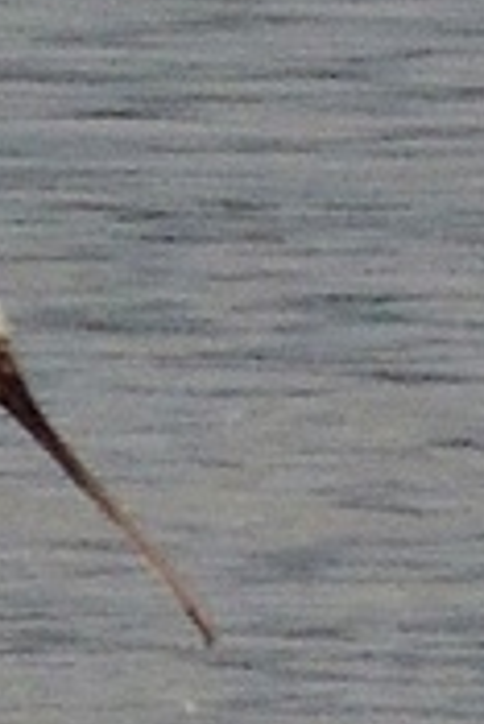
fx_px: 95636
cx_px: -885
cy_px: 381
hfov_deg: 0.3
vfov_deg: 0.4
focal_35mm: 4752
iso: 400
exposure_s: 1/250
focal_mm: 180
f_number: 5.9
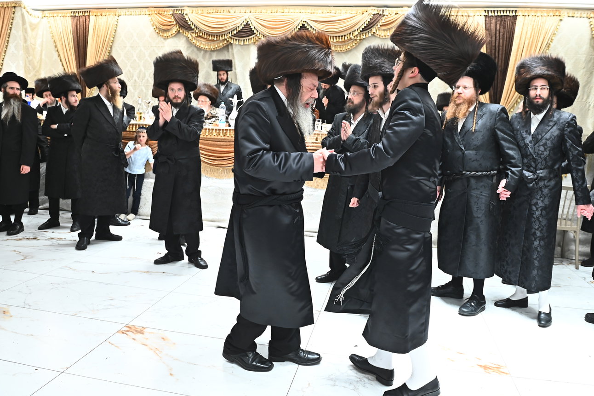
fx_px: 429
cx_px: 311
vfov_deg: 49.5
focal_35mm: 26
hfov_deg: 69.4
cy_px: 190
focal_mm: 24
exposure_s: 1/200
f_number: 4.5
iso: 2000
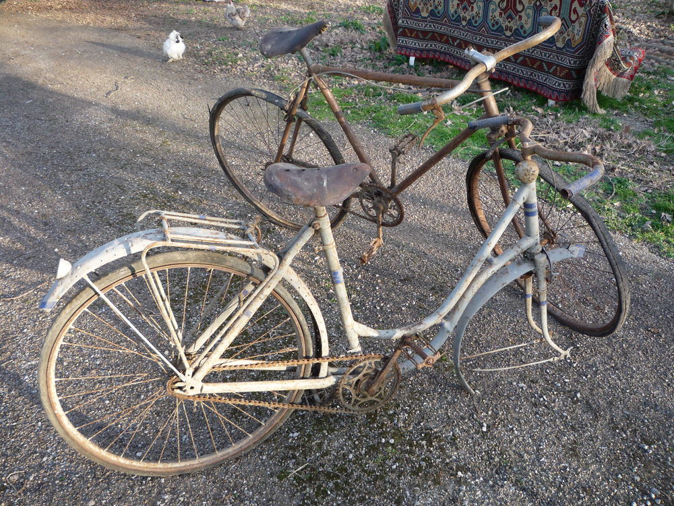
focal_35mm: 30
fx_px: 584
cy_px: 253
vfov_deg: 46.8
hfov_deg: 60.0
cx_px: 337
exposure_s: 1/100
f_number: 3.5
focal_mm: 5.2
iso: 100
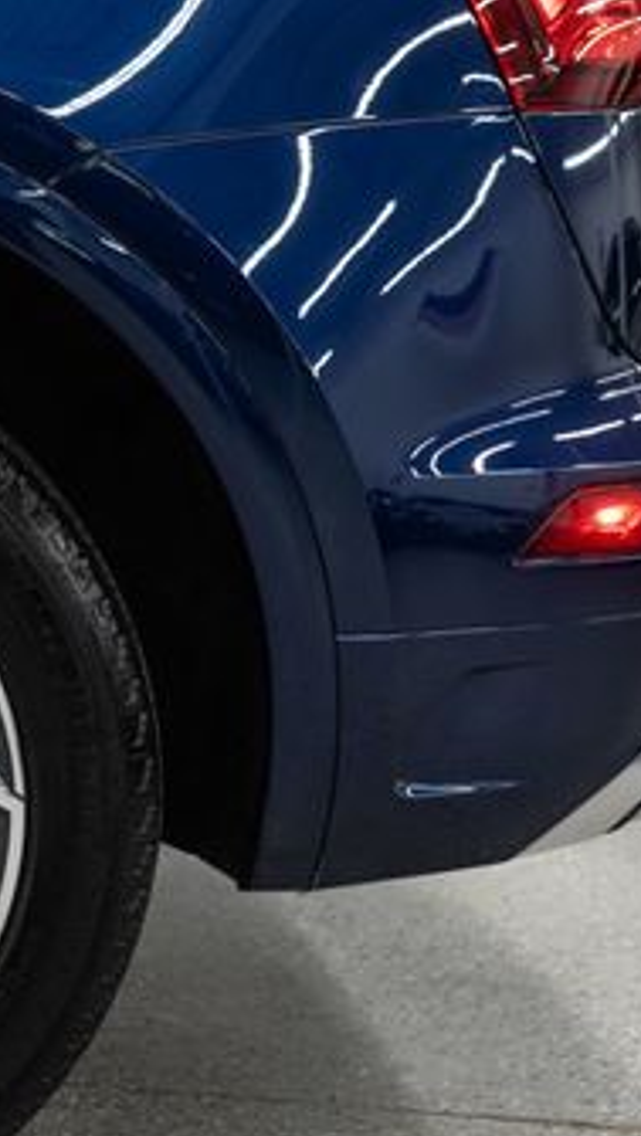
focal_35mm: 84
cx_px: -370
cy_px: 666
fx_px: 2532
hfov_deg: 13.5
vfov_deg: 25.3
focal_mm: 28
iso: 200
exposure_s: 1/40
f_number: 3.2
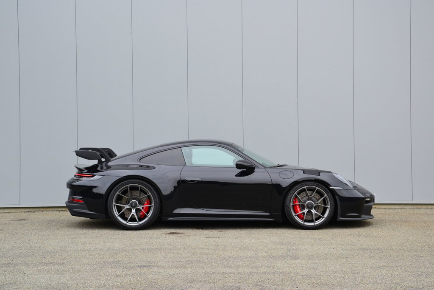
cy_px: 145
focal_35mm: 57
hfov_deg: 35.0
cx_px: 217
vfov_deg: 23.8
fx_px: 687
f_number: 9
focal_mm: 38
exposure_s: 1/100
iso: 400
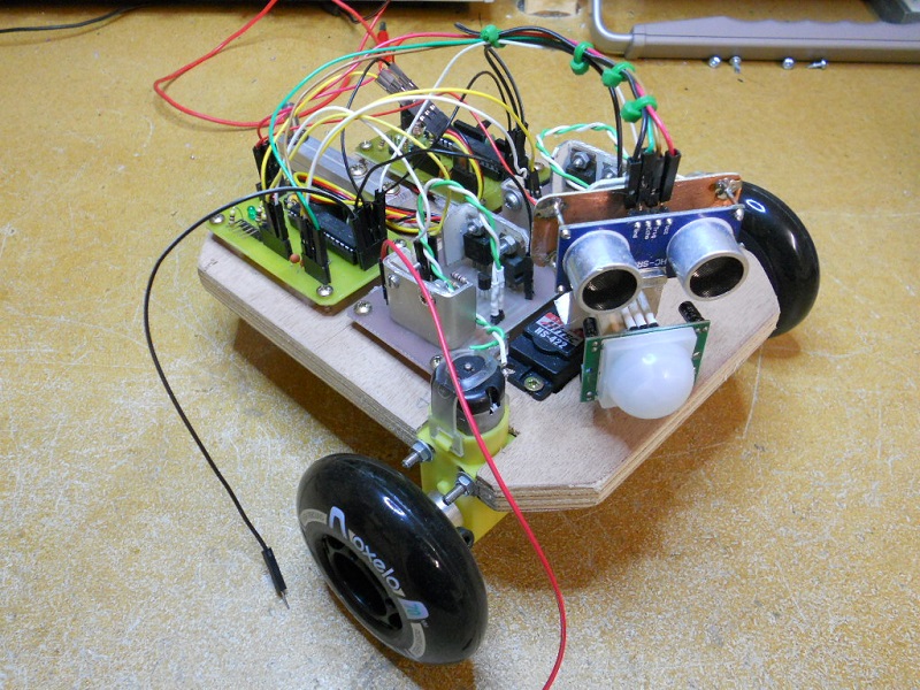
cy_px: 345
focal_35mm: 32
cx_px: 460
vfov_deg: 44.2
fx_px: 850
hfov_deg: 56.8
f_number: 3.5
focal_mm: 5.8
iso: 400
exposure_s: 1/30
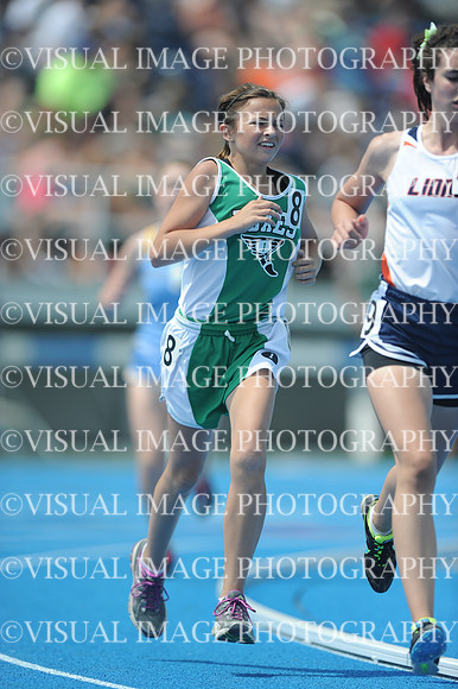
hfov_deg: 3.4
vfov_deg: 5.2
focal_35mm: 400
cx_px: 229
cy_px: 344
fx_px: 7642
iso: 200
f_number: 3.5
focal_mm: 400
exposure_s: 1/3200
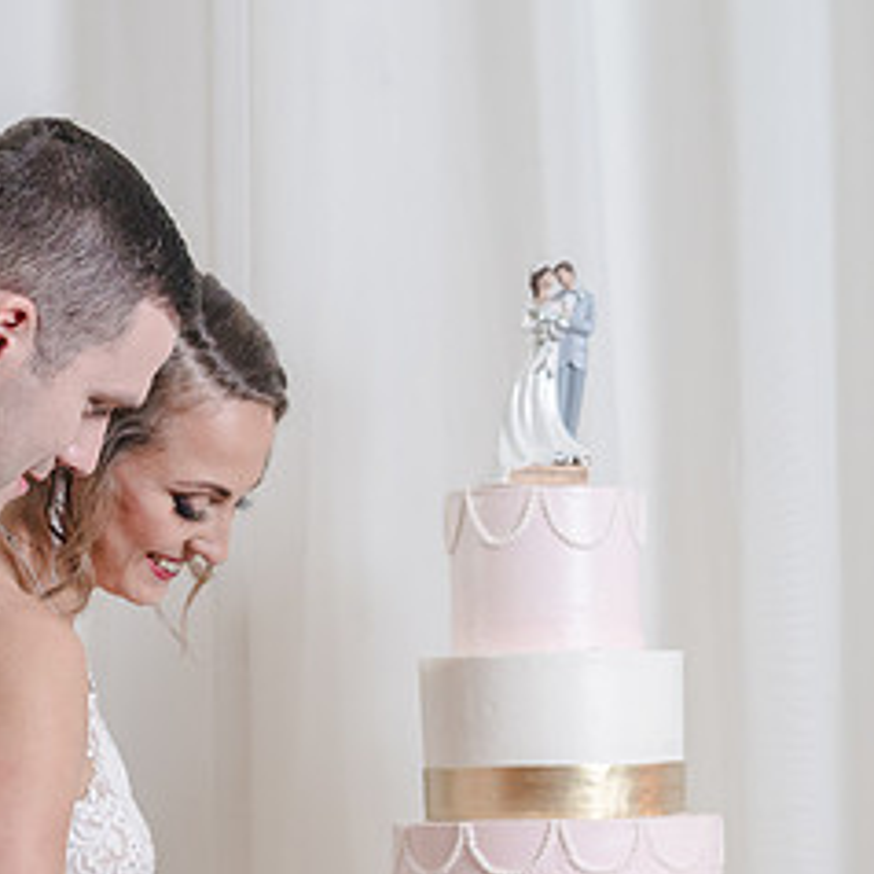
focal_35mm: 151
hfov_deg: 11.5
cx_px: 147
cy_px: 707
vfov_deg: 11.5
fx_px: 4313
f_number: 4
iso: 2000
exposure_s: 1/200
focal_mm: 73
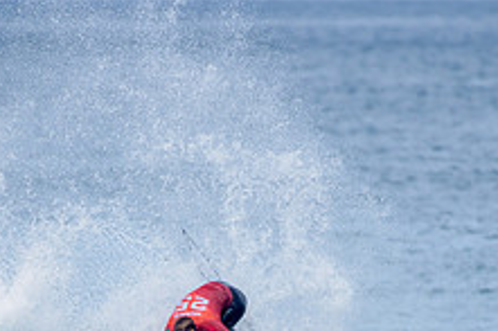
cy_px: 413
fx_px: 18149
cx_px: 223
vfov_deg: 1.0
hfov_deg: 1.6
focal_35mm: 1313
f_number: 5.6
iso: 250
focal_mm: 500
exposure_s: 1/2000
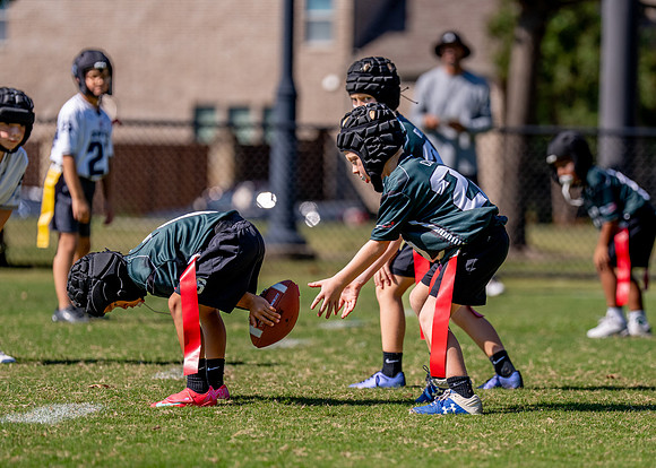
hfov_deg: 9.2
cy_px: 293
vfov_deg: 6.6
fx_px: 4082
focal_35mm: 219
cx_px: 430
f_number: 2.8
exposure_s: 1/5000
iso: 250
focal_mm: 156
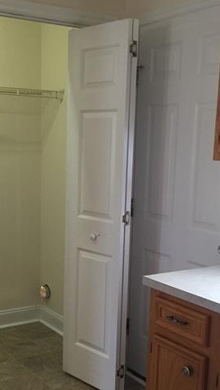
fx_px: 518
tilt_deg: -11.6
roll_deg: -0.5
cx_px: 73
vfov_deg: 41.1
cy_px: 236
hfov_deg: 23.9
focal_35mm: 50
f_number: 2.2
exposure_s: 1/30
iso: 125
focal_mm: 4.15
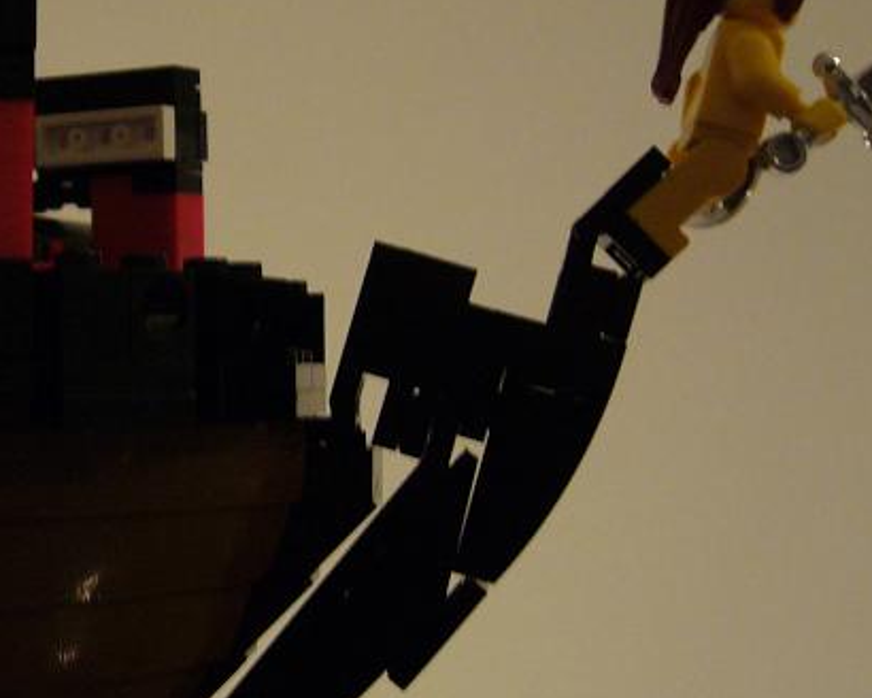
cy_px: 298
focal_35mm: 64
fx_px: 1652
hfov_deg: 28.7
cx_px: 132
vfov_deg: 23.8
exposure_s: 1/8
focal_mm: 5.8
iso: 200
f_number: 2.8
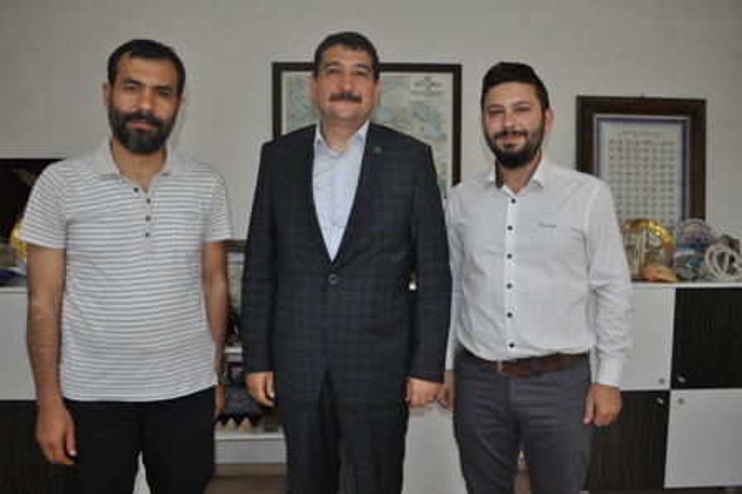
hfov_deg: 57.3
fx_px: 680
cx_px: 371
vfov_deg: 39.9
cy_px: 247
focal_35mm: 33
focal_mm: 22
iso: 800
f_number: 4
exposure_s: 1/60
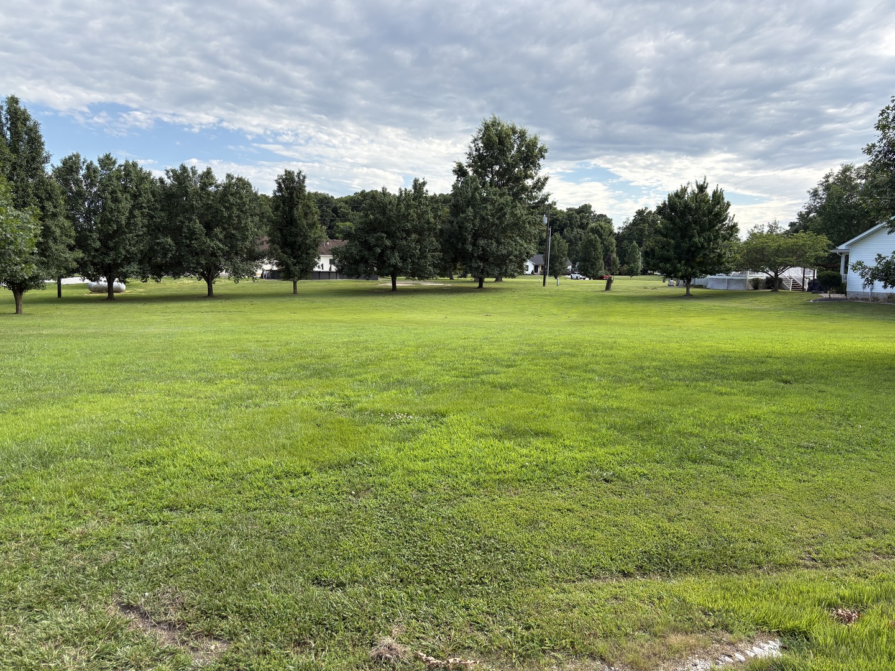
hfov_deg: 67.3
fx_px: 672
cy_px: 336
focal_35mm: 26
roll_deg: -0.3
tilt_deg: -5.7
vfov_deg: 53.1
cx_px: 448
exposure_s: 1/1587
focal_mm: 5.96
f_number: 1.6
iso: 50
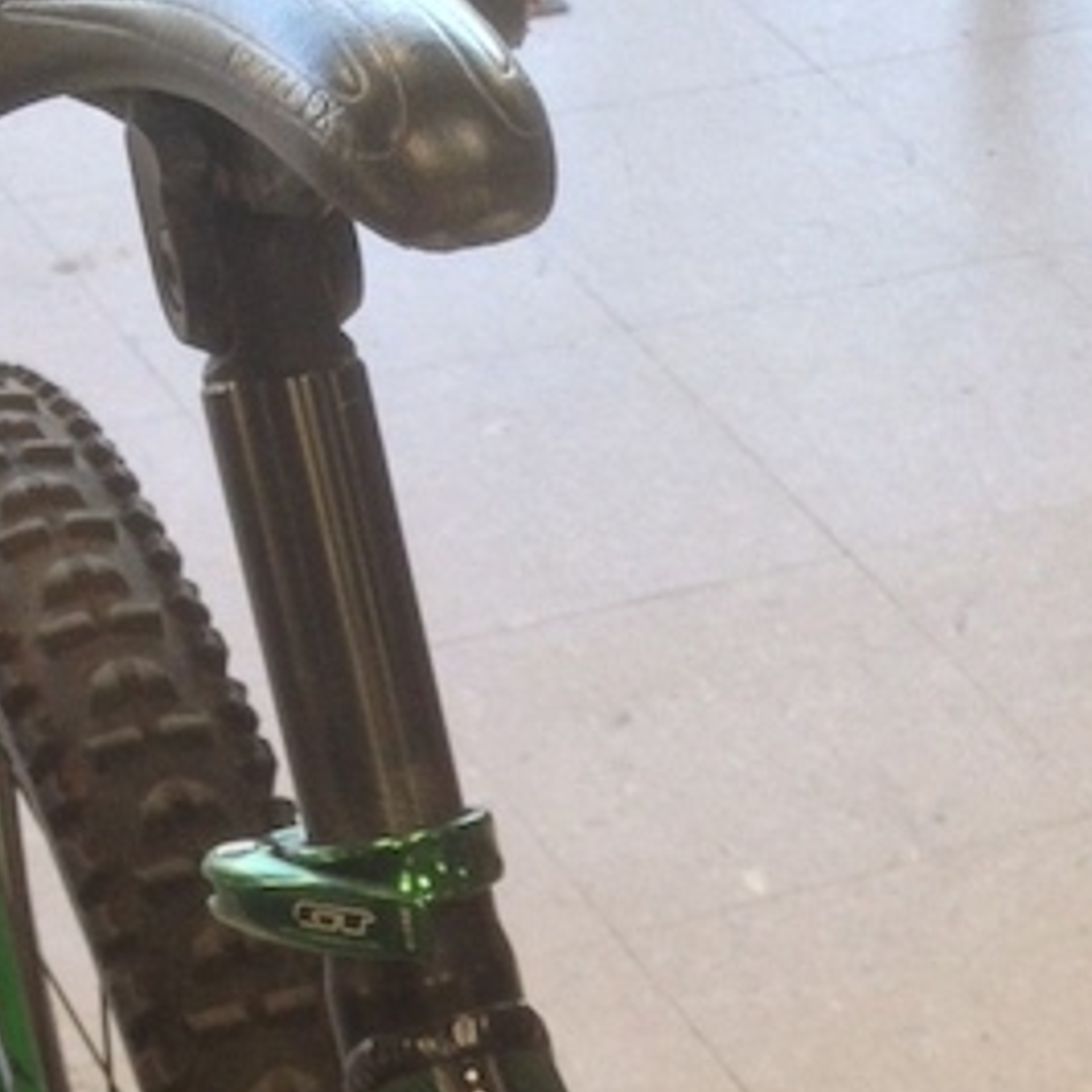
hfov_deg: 14.5
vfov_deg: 13.7
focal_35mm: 119
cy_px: 1683
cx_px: 936
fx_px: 4247
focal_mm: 4.28
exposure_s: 1/40
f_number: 2.4
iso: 64
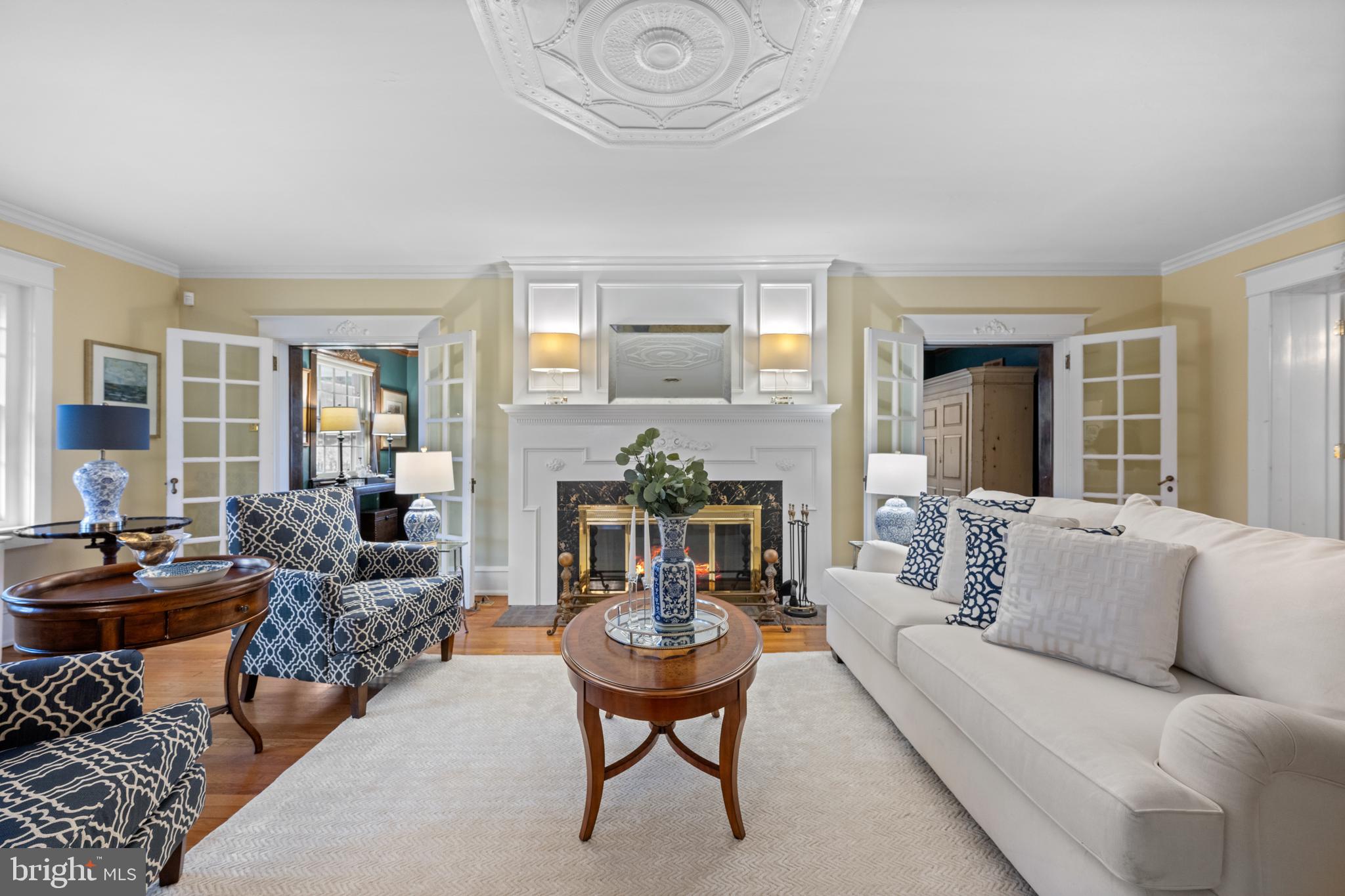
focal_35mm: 14
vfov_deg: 81.2
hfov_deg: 104.3
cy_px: 448
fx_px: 523
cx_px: 672
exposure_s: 1/2.5
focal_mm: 14
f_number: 7.1
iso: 500
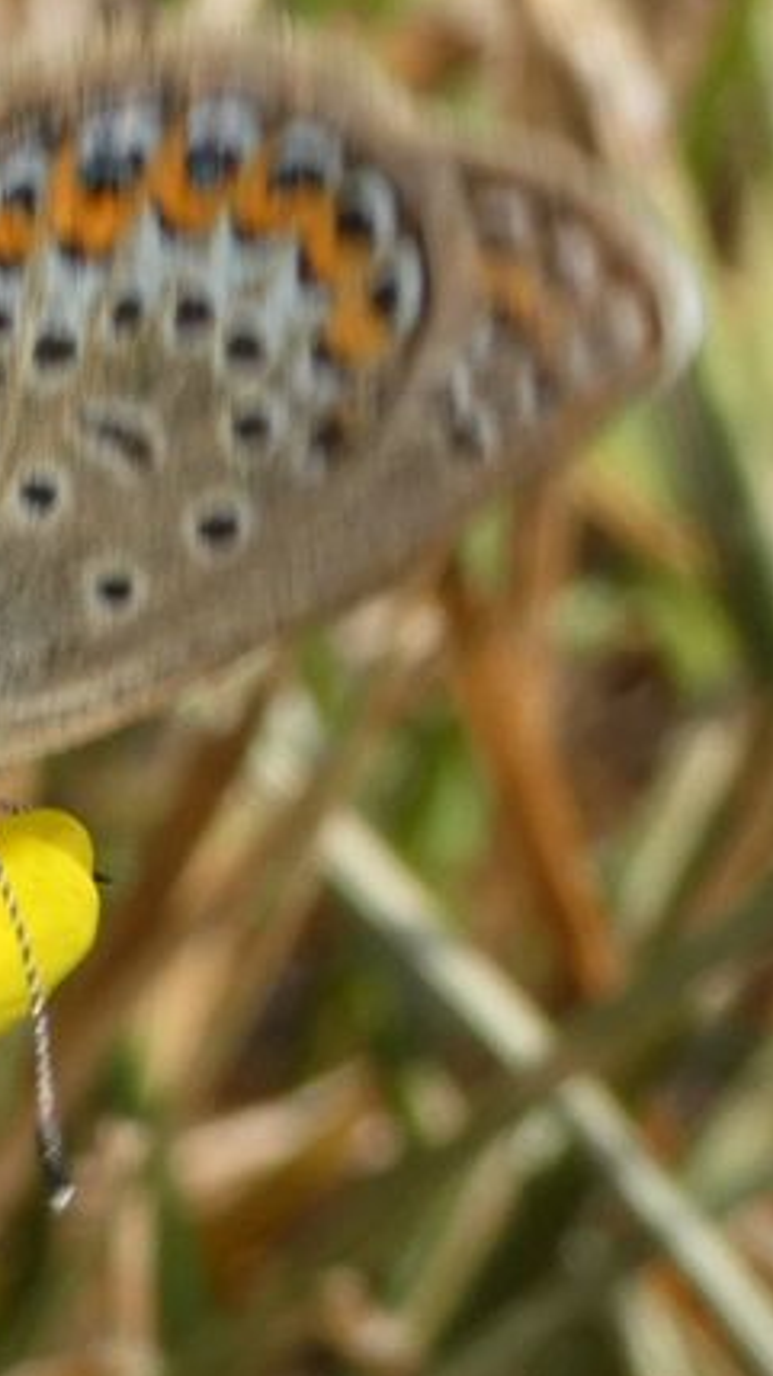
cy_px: 625
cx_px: -8
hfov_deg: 3.6
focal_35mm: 334
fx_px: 12183
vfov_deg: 6.5
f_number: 5.4
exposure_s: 1/160
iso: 80
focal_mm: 27.5
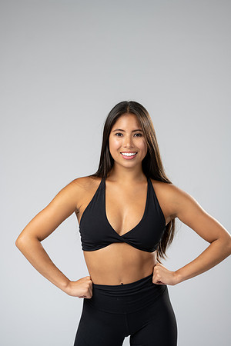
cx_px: 116
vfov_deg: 23.9
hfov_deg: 16.1
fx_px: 818
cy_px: 173
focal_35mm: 85
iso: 200
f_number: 2.8
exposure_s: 1/160
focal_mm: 85
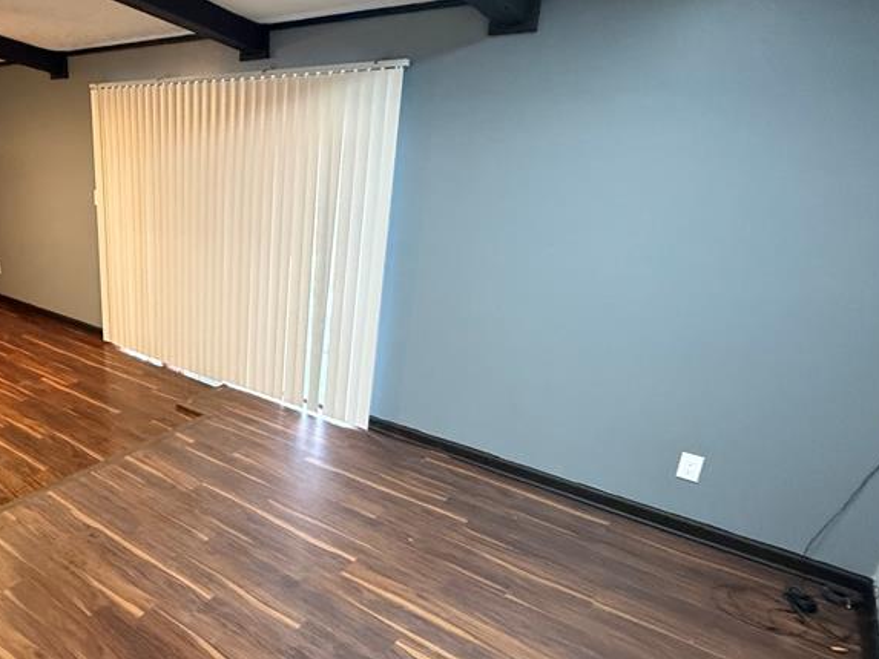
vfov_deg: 54.9
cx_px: 210
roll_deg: -0.1
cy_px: 342
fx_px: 635
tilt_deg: -18.2
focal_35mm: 25
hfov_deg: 64.8
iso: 800
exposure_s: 1/60
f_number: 2.2
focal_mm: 2.22
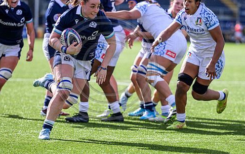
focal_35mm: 257
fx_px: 1717
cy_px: 100
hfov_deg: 8.2
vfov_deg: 5.1
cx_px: 125
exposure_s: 1/4000
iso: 500
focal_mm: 165
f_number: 3.2
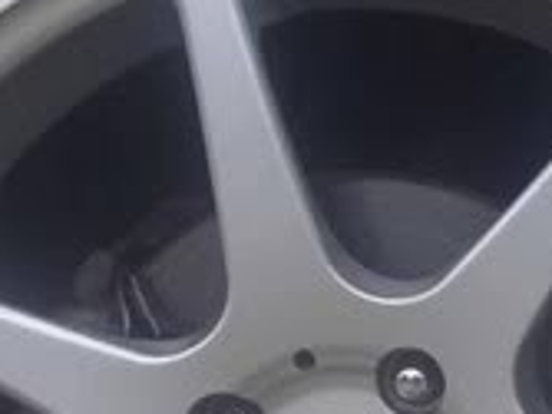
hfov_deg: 10.8
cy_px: 517
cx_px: 522
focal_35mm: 182
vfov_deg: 8.1
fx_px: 2900
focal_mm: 5.8
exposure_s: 1/125
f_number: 2.9
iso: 50
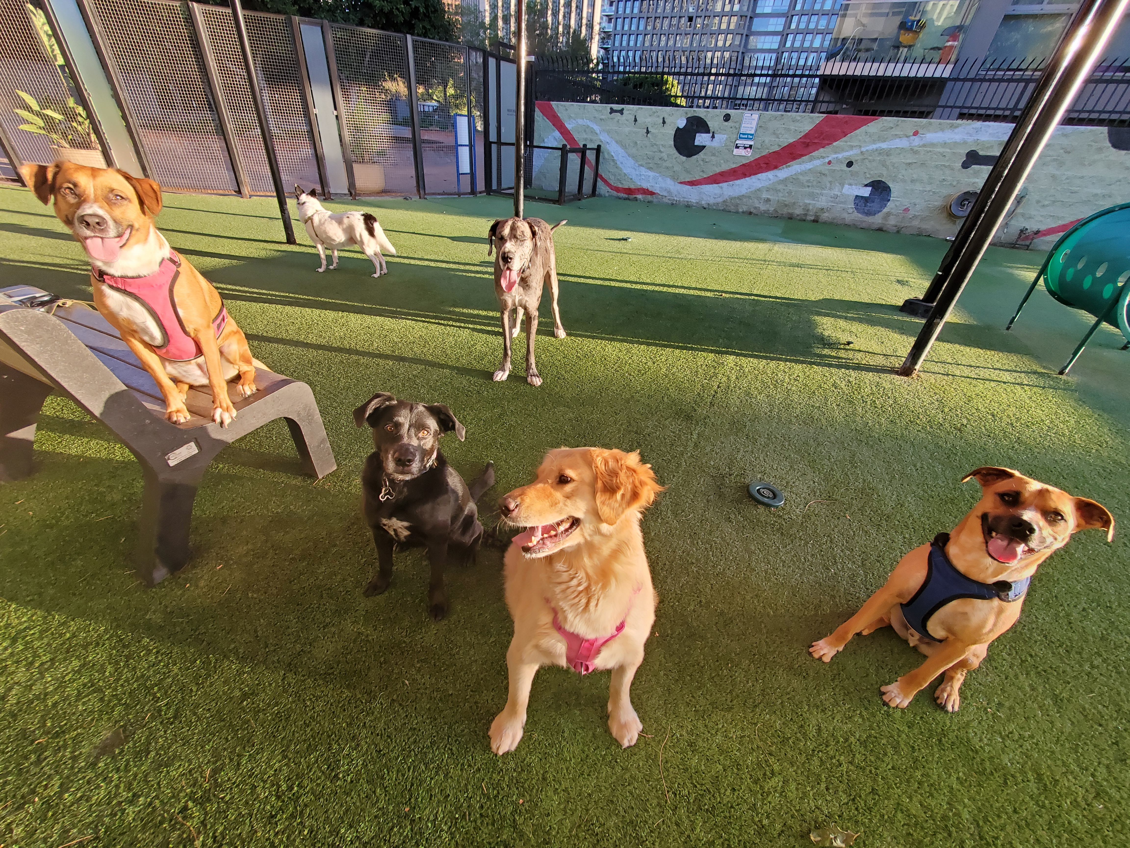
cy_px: 424
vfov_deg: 89.9
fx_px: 424
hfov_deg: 106.2
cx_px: 565
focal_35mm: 13
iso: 64
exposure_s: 1/120
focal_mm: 1.8
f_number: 2.2
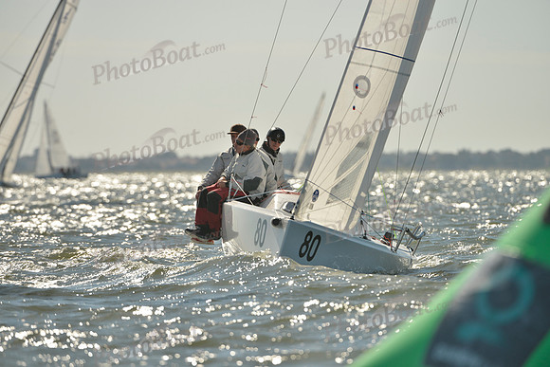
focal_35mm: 400
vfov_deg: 3.4
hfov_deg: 5.2
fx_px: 6112
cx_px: 275
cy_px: 184
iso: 200
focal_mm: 400
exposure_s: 1/1600
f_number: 6.3
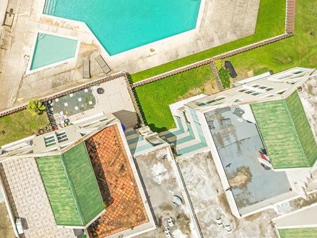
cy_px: 10
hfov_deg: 37.0
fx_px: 440
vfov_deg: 28.7
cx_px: 29
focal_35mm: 48
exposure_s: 1/5000
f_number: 1.7
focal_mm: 6.72
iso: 150
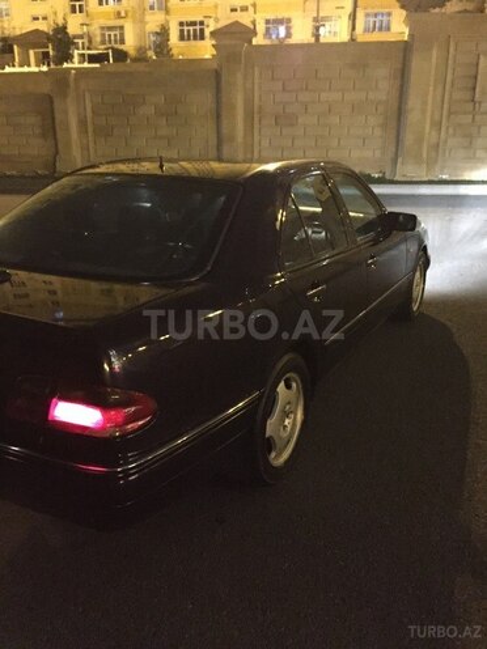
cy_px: 324
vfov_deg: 61.7
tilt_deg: -16.3
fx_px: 544
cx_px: 244
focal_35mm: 29
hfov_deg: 48.2
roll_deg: +0.7
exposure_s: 1/17
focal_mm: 4.15
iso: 1600
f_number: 2.2
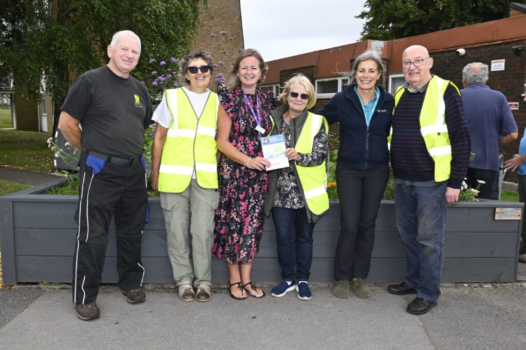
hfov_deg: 61.9
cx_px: 263
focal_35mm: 30
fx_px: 438
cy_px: 175
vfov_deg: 43.6
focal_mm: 20
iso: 100
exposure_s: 1/160
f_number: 6.3
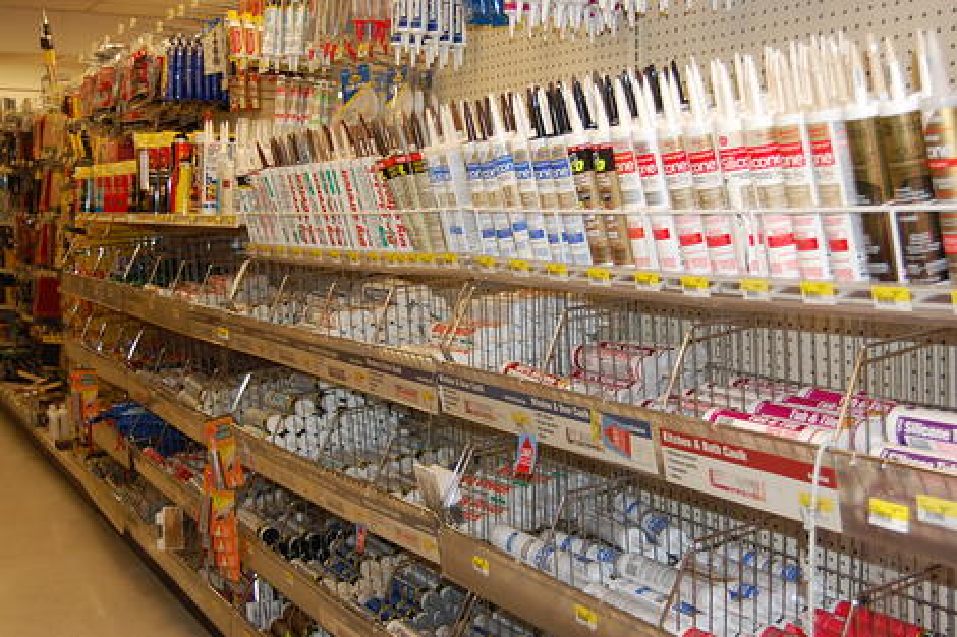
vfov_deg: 31.9
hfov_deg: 46.4
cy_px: 318
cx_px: 478
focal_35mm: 42
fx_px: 1116
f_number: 4.2
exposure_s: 1/60
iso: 400
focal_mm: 28
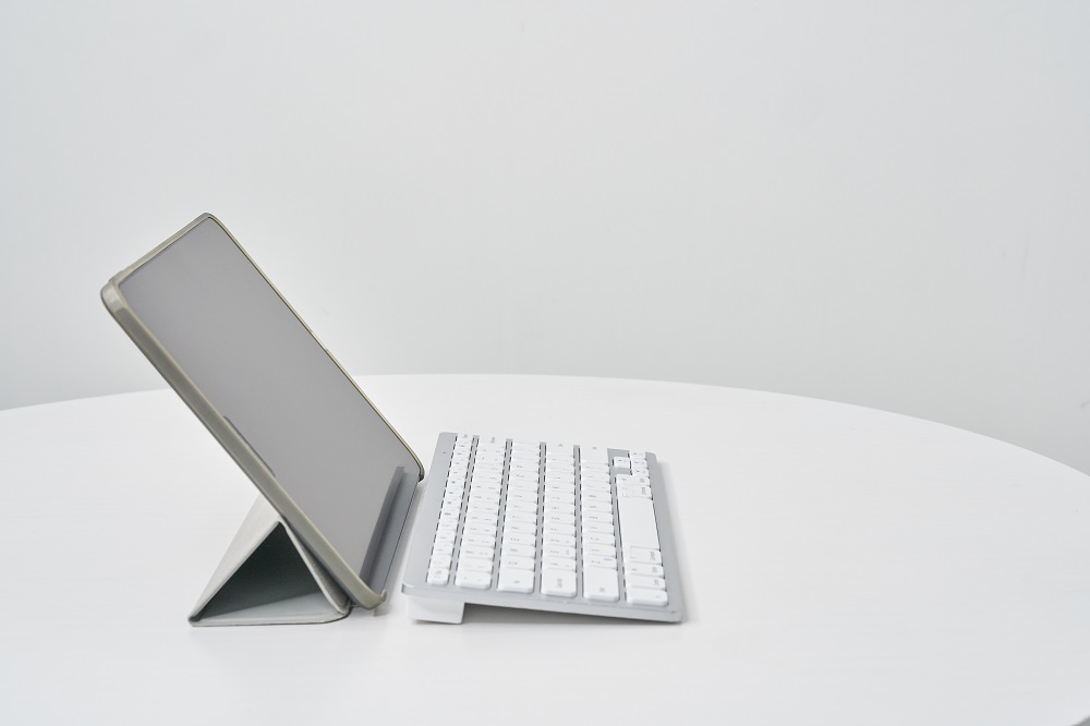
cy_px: 363
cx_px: 545
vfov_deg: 19.4
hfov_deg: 28.9
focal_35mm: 70
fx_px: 2119
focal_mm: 70
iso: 400
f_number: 11
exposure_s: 1/80
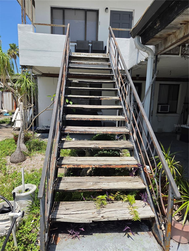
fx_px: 167
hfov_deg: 58.9
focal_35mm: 23
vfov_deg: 73.9
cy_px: 126
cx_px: 94
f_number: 1.8
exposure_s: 1/3727
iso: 80
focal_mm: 5.4
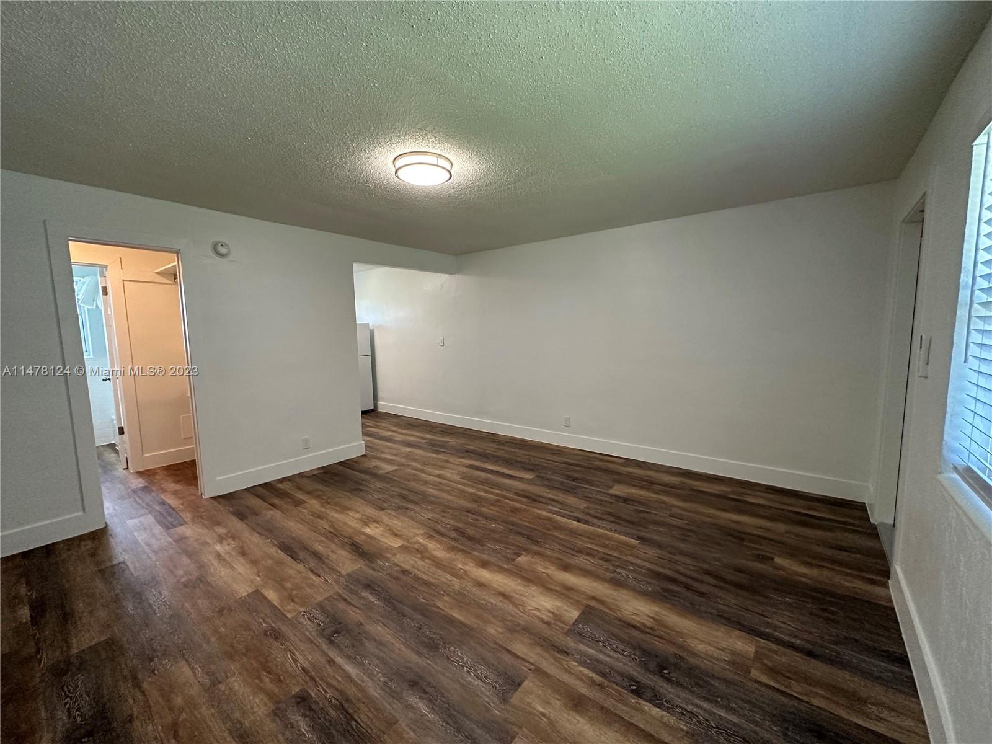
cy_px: 372
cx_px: 496
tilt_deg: -5.8
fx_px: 401
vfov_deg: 85.7
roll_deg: +0.1
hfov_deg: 102.1
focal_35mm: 14
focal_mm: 2.22
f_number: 2.2
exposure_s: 1/120
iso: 320
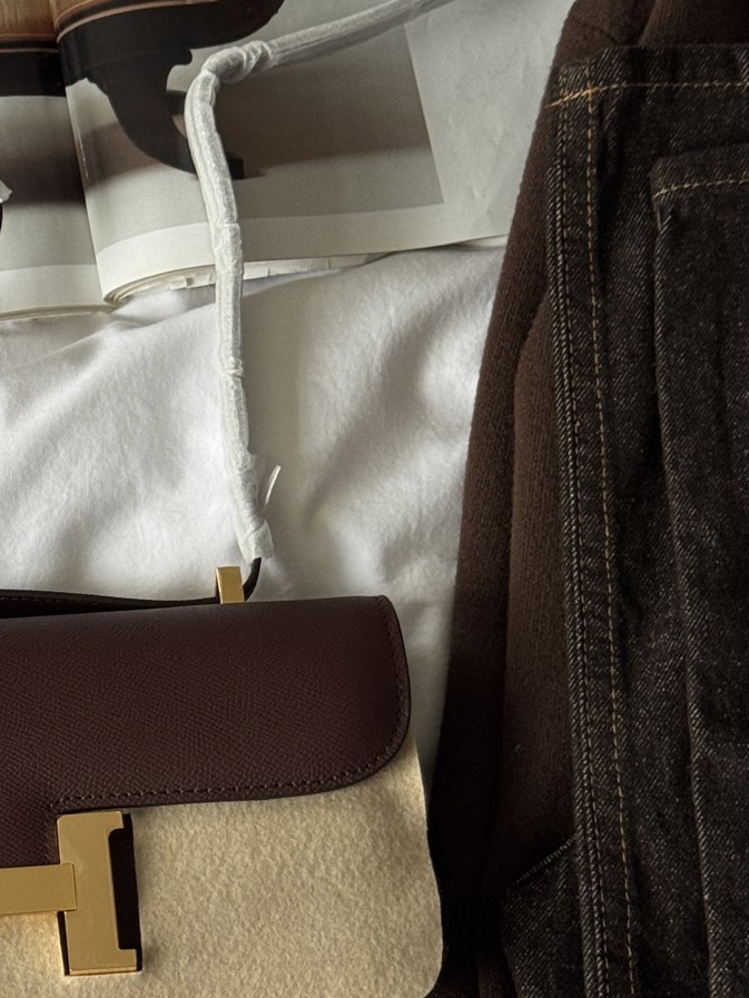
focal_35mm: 107
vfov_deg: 18.3
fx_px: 3086
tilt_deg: -72.5
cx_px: -65
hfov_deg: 13.6
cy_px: 620
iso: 200
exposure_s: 1/60
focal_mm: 6.76
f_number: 1.78
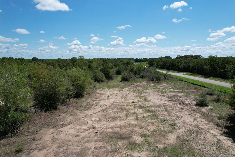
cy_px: 78
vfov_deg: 57.2
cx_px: 118
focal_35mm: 22
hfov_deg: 78.6
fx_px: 144
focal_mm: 8.38
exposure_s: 1/2500
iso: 120
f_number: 2.8
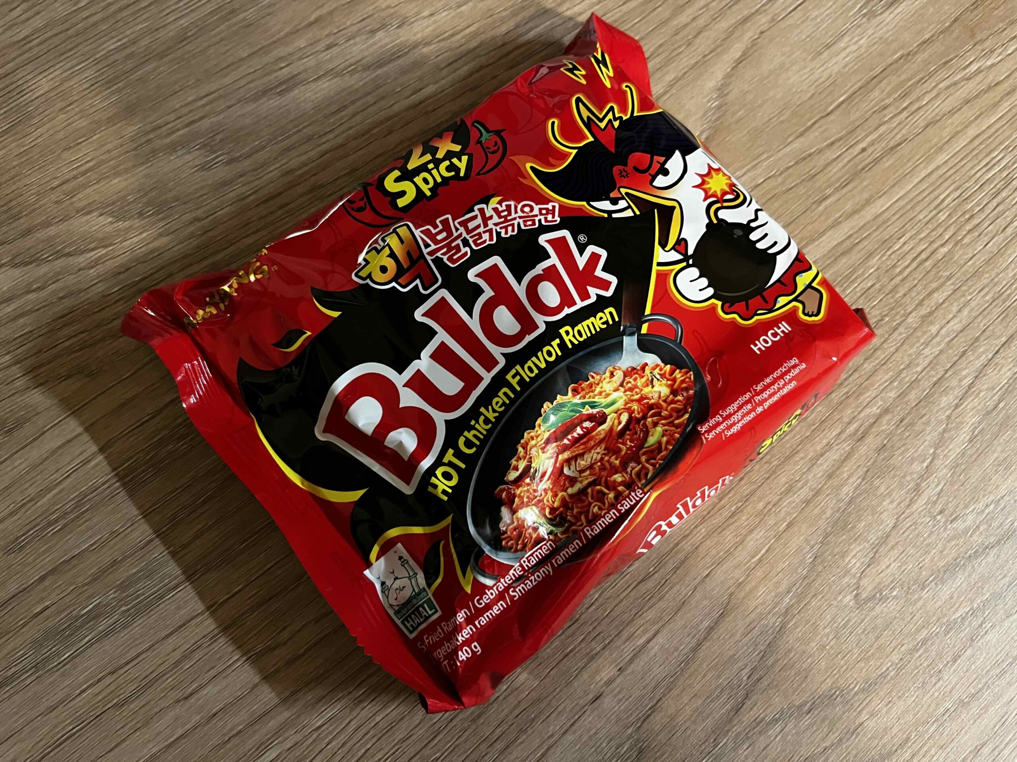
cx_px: 508
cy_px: 381
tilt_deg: -72.1
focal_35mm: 26
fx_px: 764
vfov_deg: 53.1
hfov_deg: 67.3
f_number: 1.6
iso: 500
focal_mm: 5.1
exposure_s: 1/33
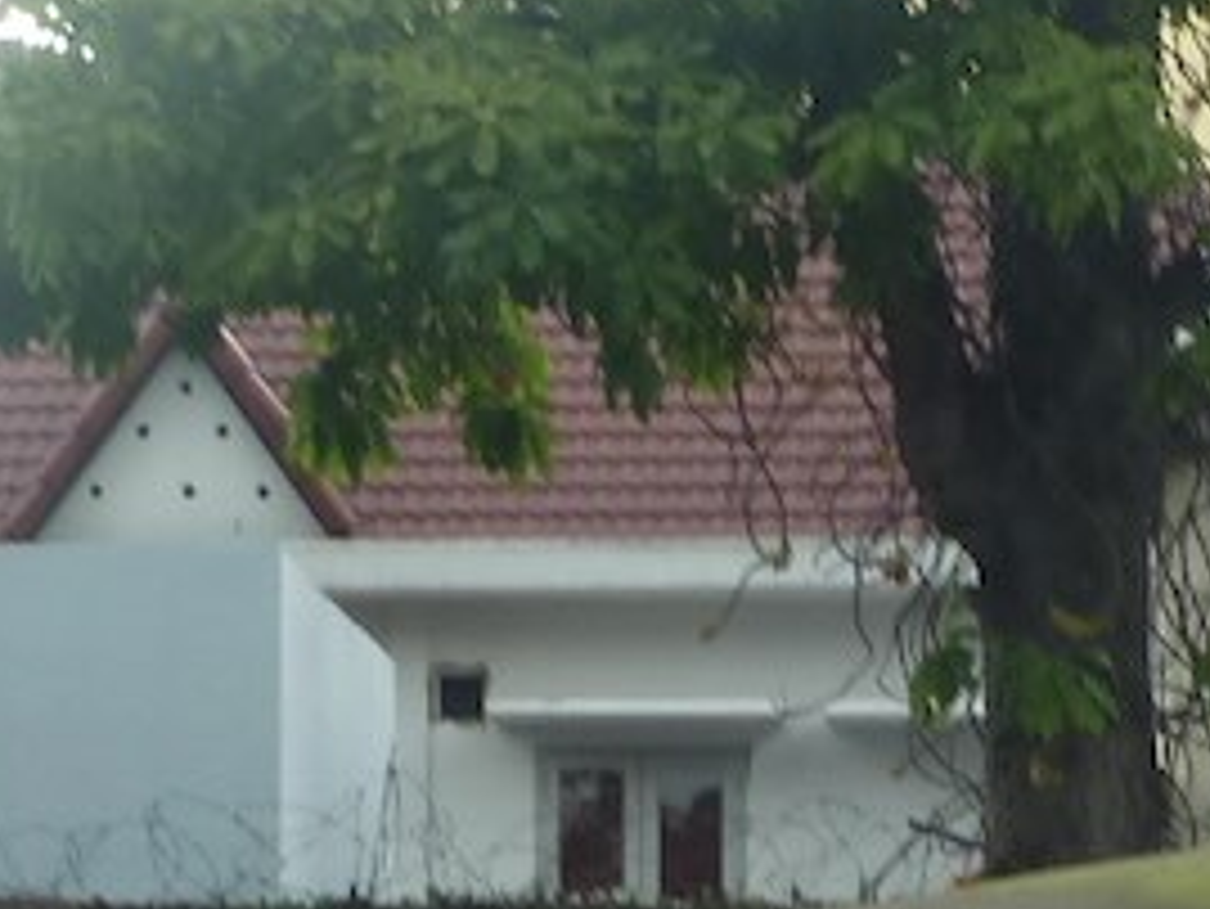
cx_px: 1089
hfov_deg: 10.0
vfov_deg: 7.5
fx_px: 6854
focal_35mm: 196
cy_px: 1102
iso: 80
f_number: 3.7
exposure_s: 1/50
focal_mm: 7.3
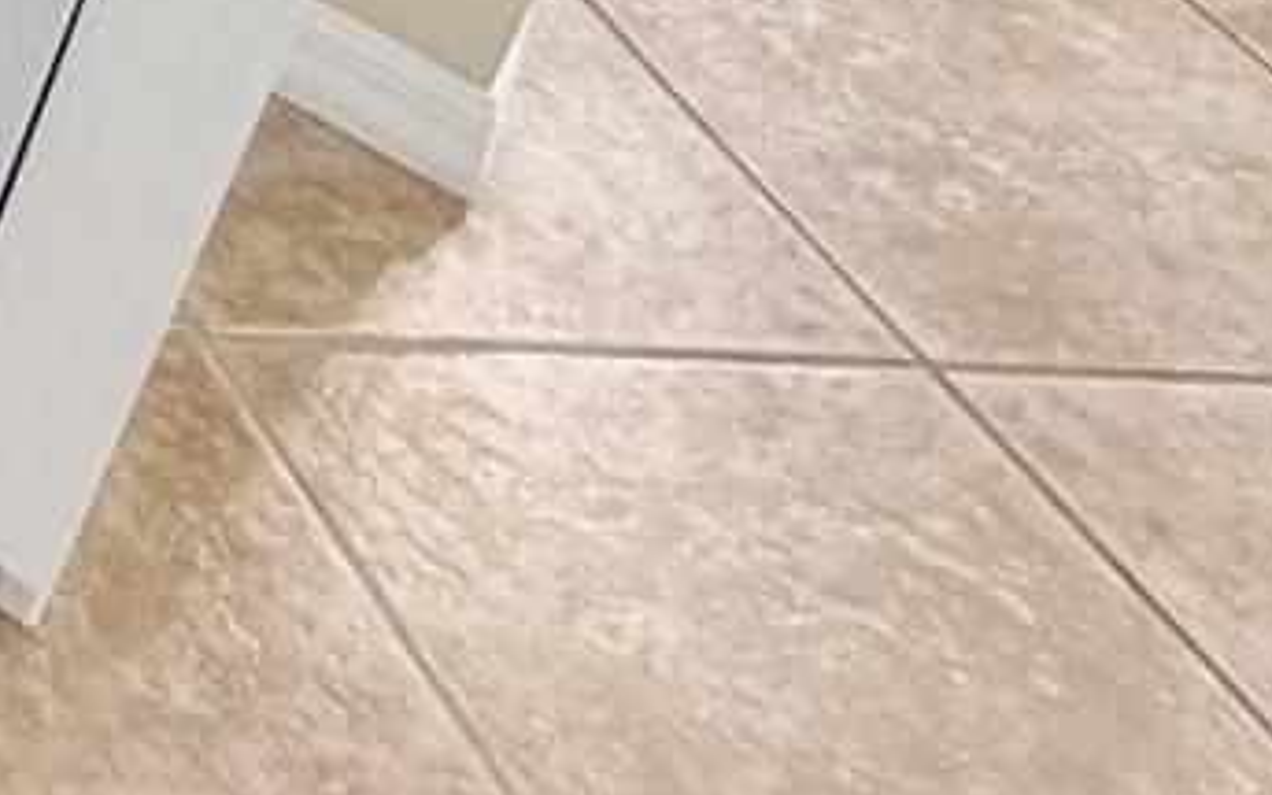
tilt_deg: -21.7
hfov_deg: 16.8
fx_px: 2392
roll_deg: -0.9
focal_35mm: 69
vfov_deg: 13.0
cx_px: -1546
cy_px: -1239
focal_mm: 2.22
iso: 200
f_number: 2.2
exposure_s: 1/120
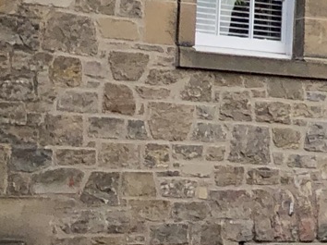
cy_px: -22
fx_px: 1529
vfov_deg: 9.1
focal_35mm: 162
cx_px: 857
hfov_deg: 10.2
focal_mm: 4
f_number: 1.8
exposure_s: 1/1499
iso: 20
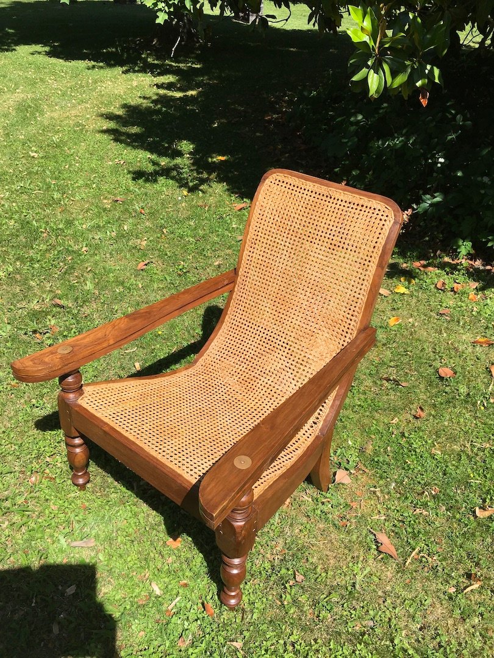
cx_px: 247
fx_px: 552
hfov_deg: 48.2
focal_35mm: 29
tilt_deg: -32.8
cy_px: 329
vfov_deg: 61.7
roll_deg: -0.8
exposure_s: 1/1451
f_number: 2.2
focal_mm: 4.15
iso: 25
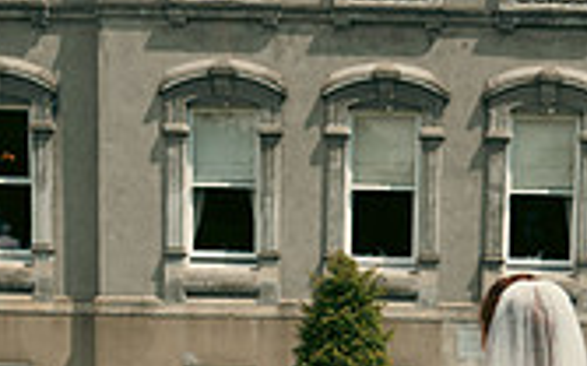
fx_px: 1358
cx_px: 373
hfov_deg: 24.3
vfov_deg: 14.4
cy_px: 526
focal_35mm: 85
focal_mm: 24
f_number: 3.5
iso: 125
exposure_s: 1/1600
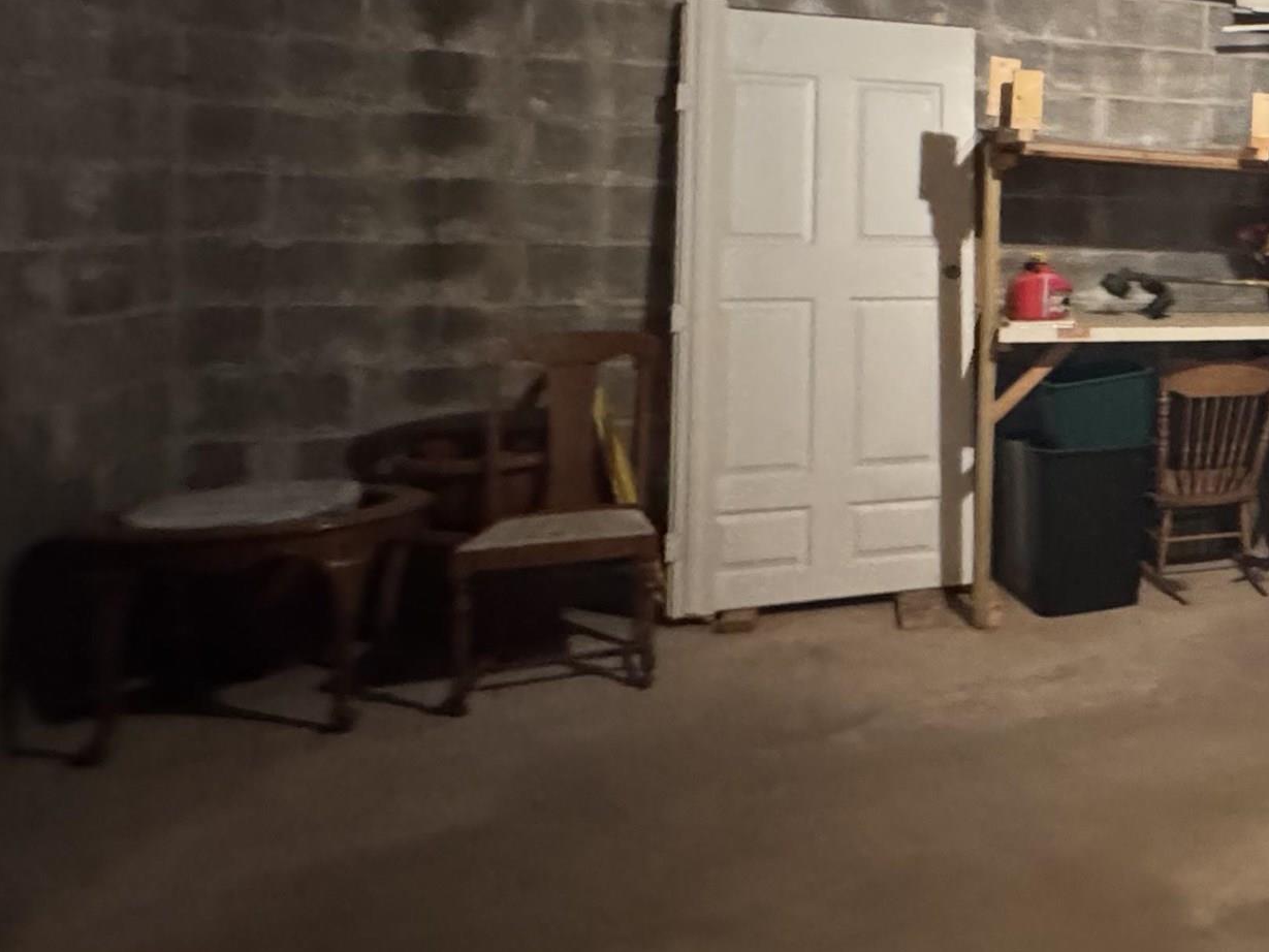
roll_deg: -0.9
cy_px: 246
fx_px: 1283
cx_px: 1534
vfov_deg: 39.7
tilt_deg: -1.2
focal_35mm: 35
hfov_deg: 38.4
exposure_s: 1/30
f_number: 2.2
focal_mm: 2.22
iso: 1250
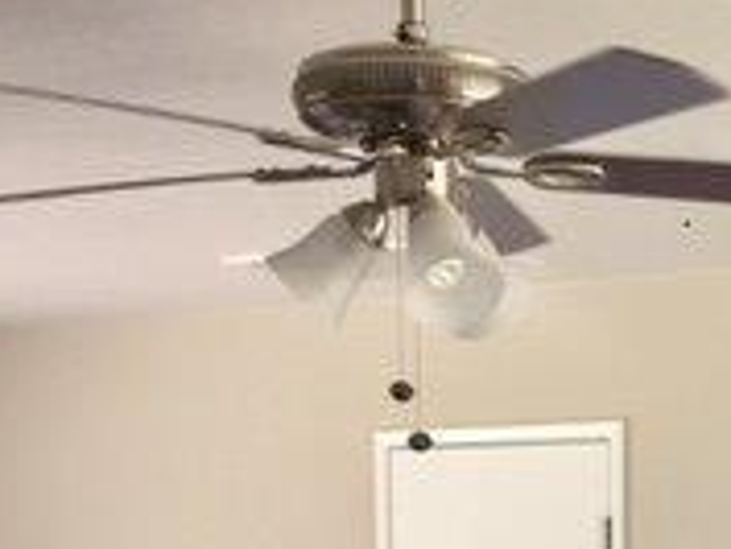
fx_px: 2219
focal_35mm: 105
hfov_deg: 18.2
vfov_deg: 13.0
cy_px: 945
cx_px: 743
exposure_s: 1/30
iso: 32
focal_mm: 4.15
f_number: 2.2
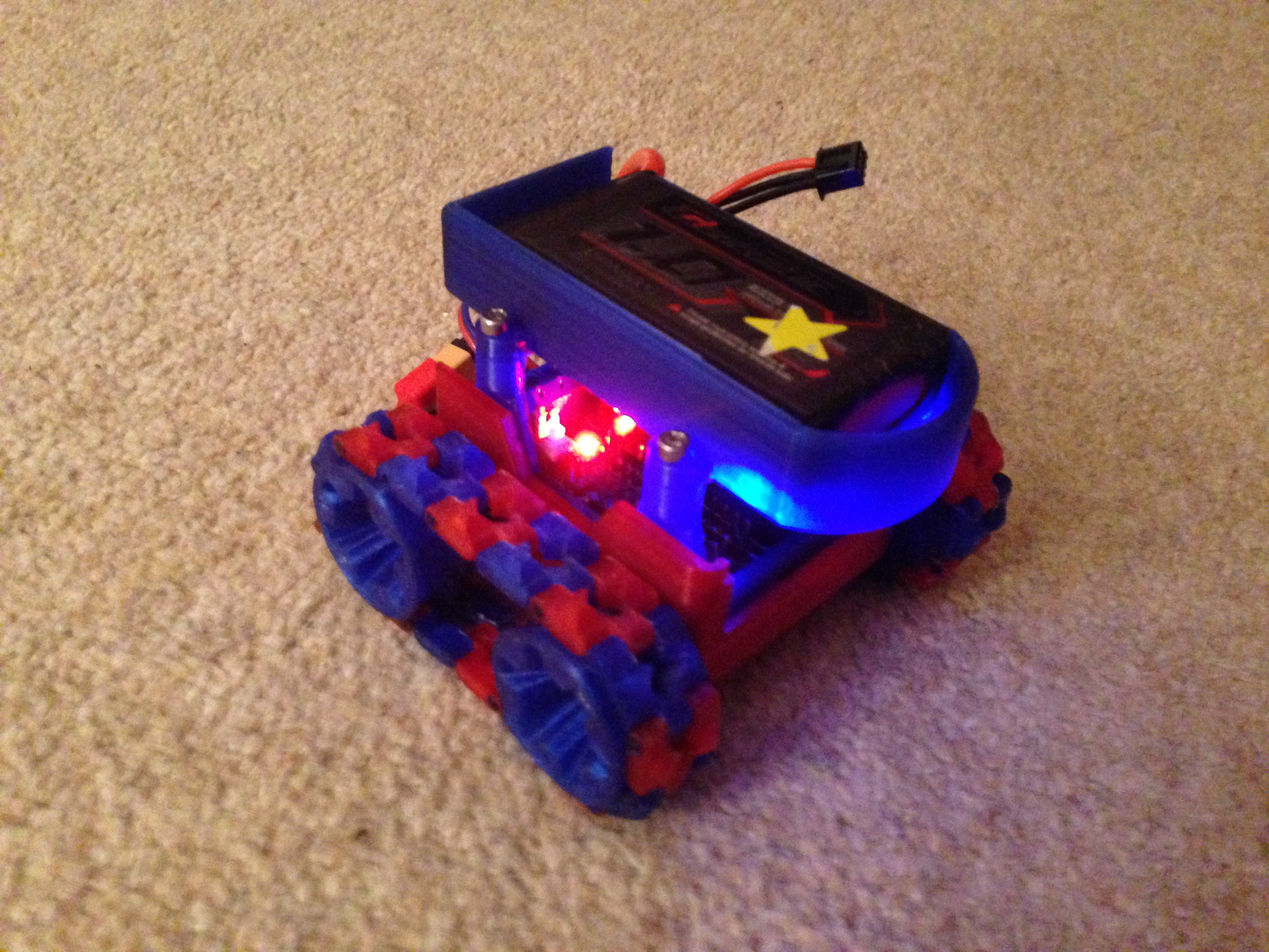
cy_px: 476
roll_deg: -2.2
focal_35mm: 33
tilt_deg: -38.5
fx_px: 1210
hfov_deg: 55.4
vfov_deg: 42.9
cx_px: 634
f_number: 2.4
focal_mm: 4.12
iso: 800
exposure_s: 1/15
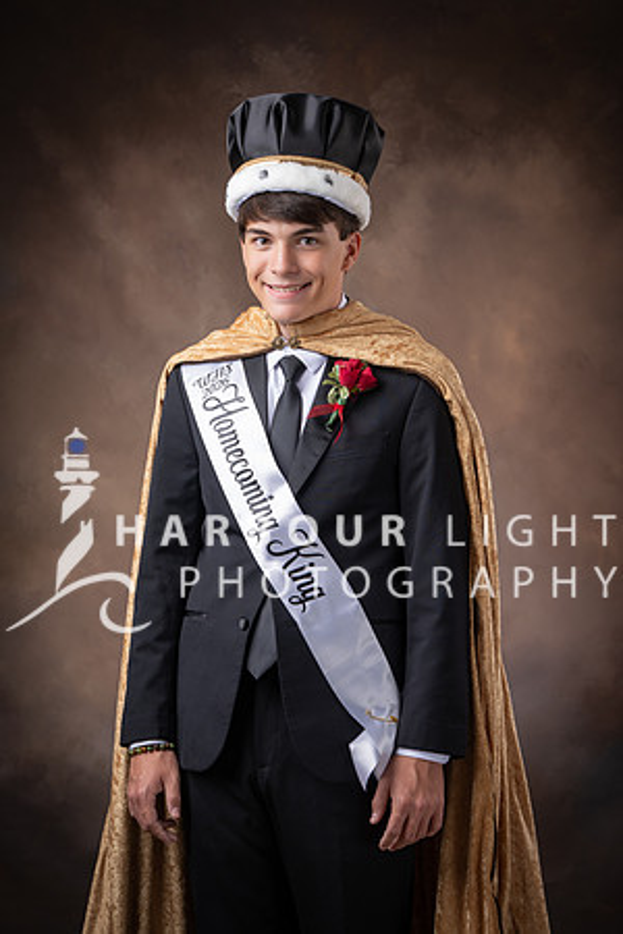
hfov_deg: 14.3
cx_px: 312
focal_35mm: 96
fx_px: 2492
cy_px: 467
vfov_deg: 21.2
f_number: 7.1
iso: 100
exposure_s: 1/125
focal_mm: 96
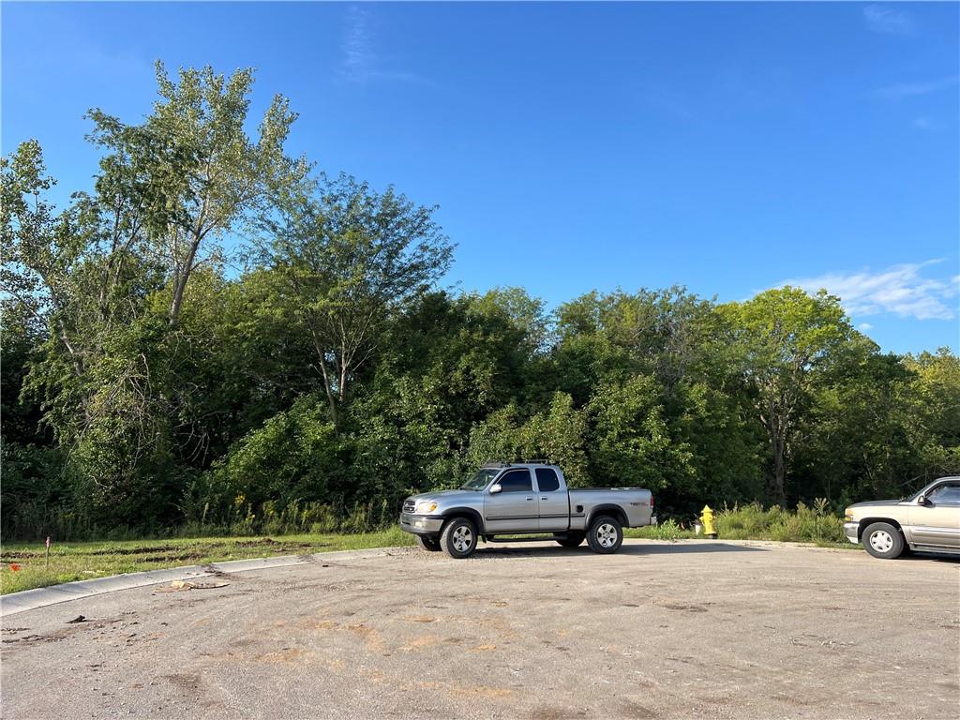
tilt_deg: +8.0
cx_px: 480
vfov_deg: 53.1
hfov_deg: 67.3
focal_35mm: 26
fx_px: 721
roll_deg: +0.3
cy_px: 360
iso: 50
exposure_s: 1/1972
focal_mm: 5.7
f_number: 1.5
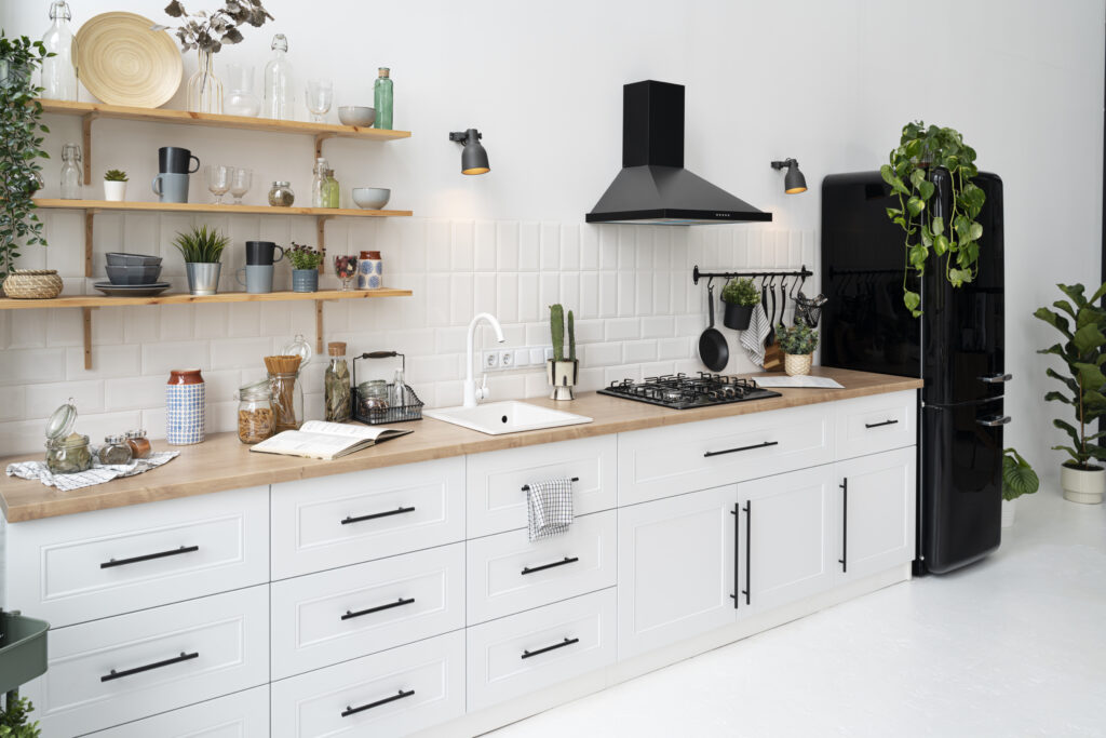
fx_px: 860
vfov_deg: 46.4
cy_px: 369
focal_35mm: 28
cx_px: 553
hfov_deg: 65.5
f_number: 8
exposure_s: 1/4
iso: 100
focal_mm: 28
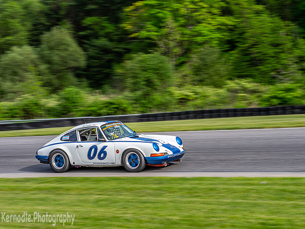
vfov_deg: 18.4
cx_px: 152
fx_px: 705
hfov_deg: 24.4
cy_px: 114
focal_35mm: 80
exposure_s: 1/125
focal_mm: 40
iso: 200
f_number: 11
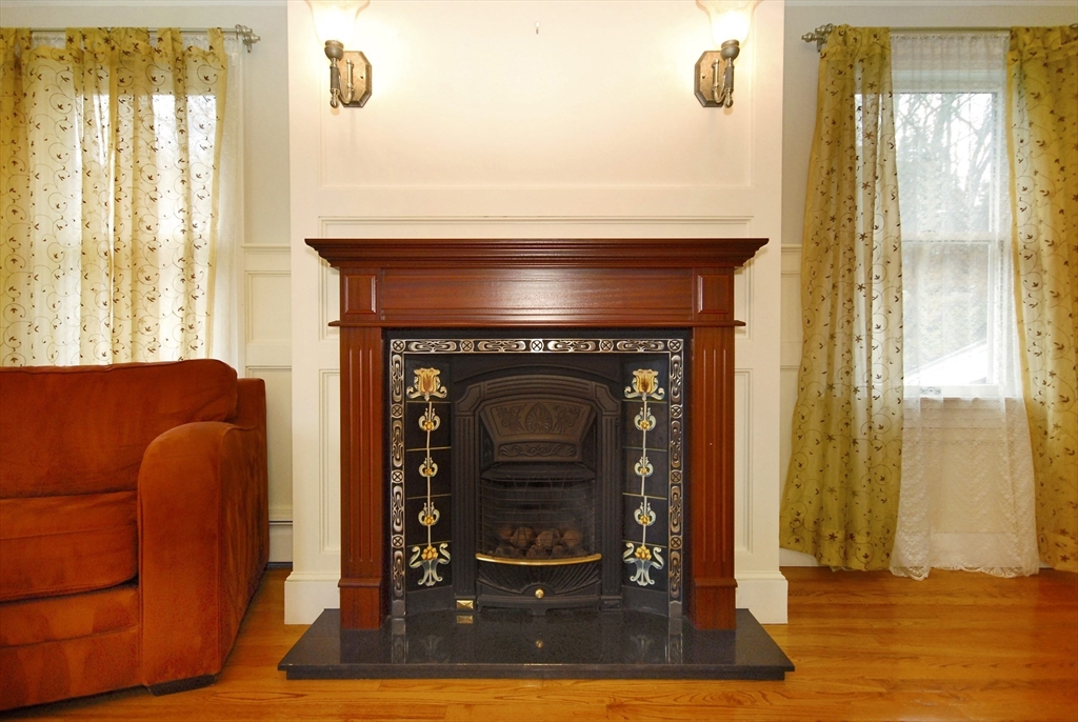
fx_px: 540
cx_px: 539
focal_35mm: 18
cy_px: 361
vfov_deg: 67.6
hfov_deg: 89.9
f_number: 4.5
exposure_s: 1/50
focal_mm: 12
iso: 500
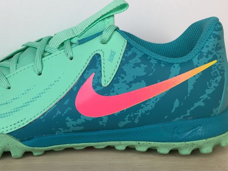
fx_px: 290
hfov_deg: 42.3
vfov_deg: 32.9
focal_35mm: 44
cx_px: 73
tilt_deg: -9.9
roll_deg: +0.8
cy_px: 82
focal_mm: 4.15
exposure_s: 1/120
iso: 25
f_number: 2.2
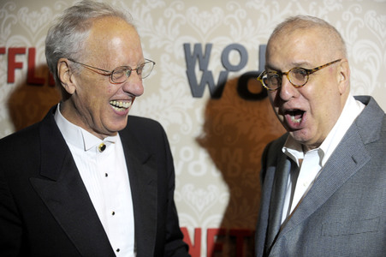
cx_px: 193
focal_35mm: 80
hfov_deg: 25.4
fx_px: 857
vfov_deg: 17.0
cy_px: 128
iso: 1600
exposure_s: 1/160
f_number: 3.5
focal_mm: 80
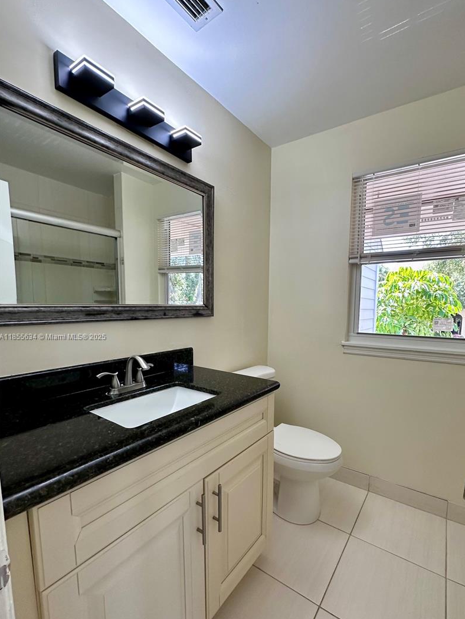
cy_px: 337
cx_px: 263
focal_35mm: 16
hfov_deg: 77.7
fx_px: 286
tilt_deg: -6.3
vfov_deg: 94.2
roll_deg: -0.8
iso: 160
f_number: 2.2
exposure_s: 1/120
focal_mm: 2.22
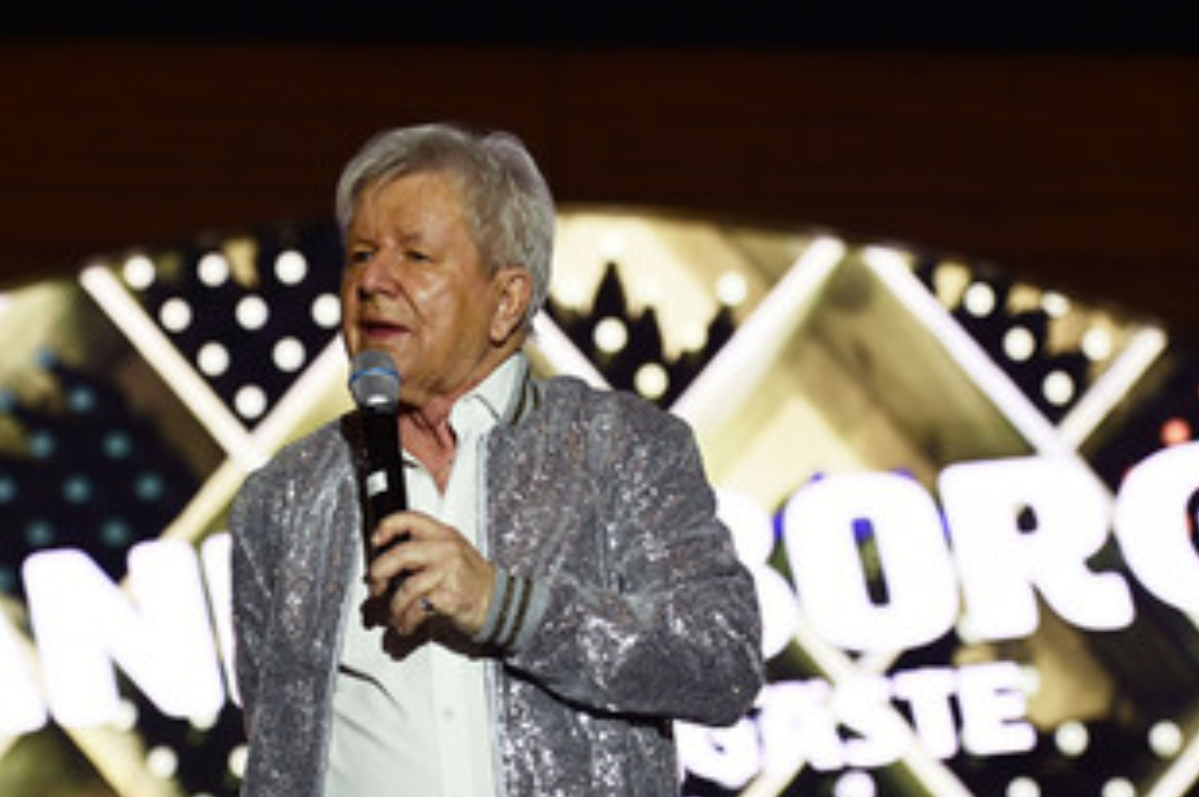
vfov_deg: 10.4
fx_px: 4358
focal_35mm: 131
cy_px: 522
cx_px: 439
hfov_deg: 15.6
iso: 450
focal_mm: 90
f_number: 2.8
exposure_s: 1/160
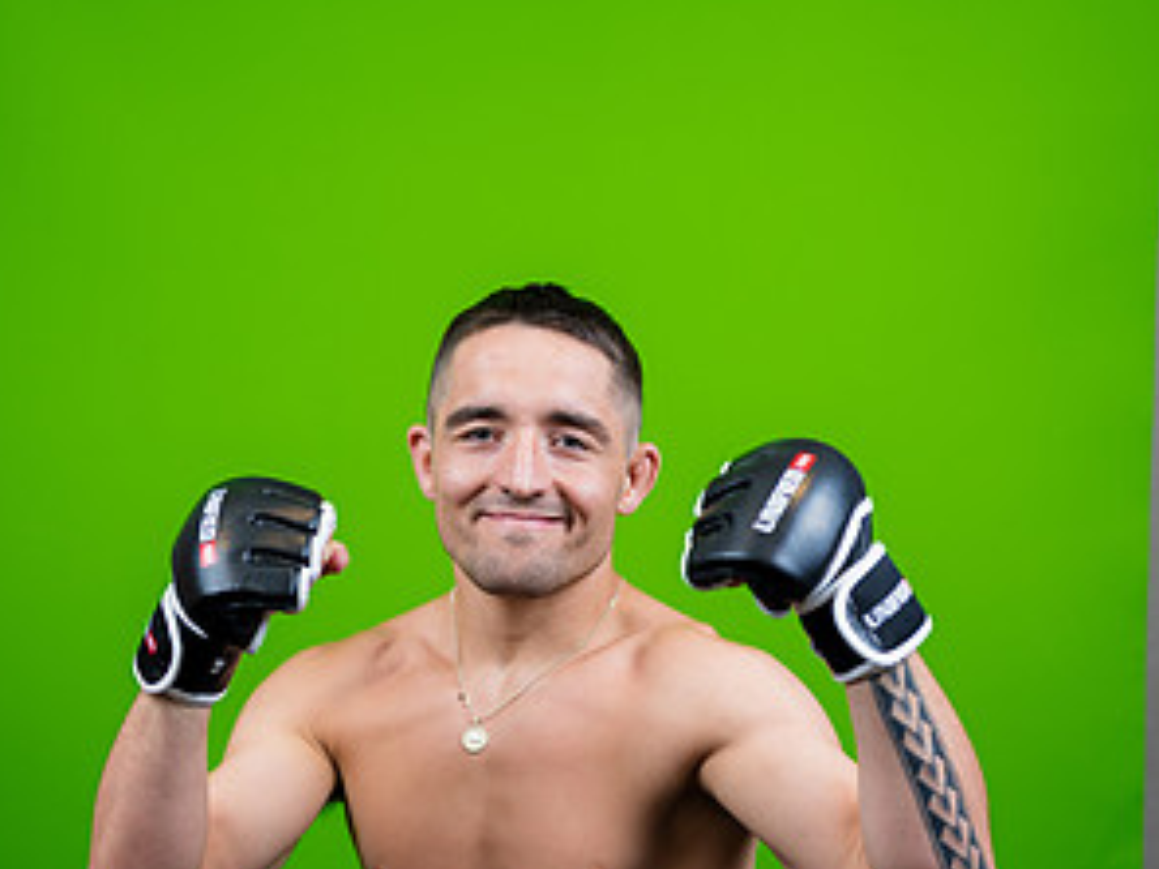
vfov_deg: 19.9
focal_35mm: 73
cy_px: 744
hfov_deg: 26.7
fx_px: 2444
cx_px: 576
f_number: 2
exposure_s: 1/160
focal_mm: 50
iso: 100
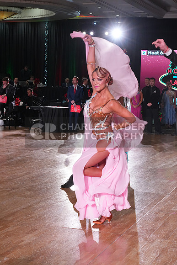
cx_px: 88
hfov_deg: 19.5
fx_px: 516
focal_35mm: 70
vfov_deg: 28.8
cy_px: 132
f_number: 8
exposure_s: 1/200
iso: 4000
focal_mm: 70
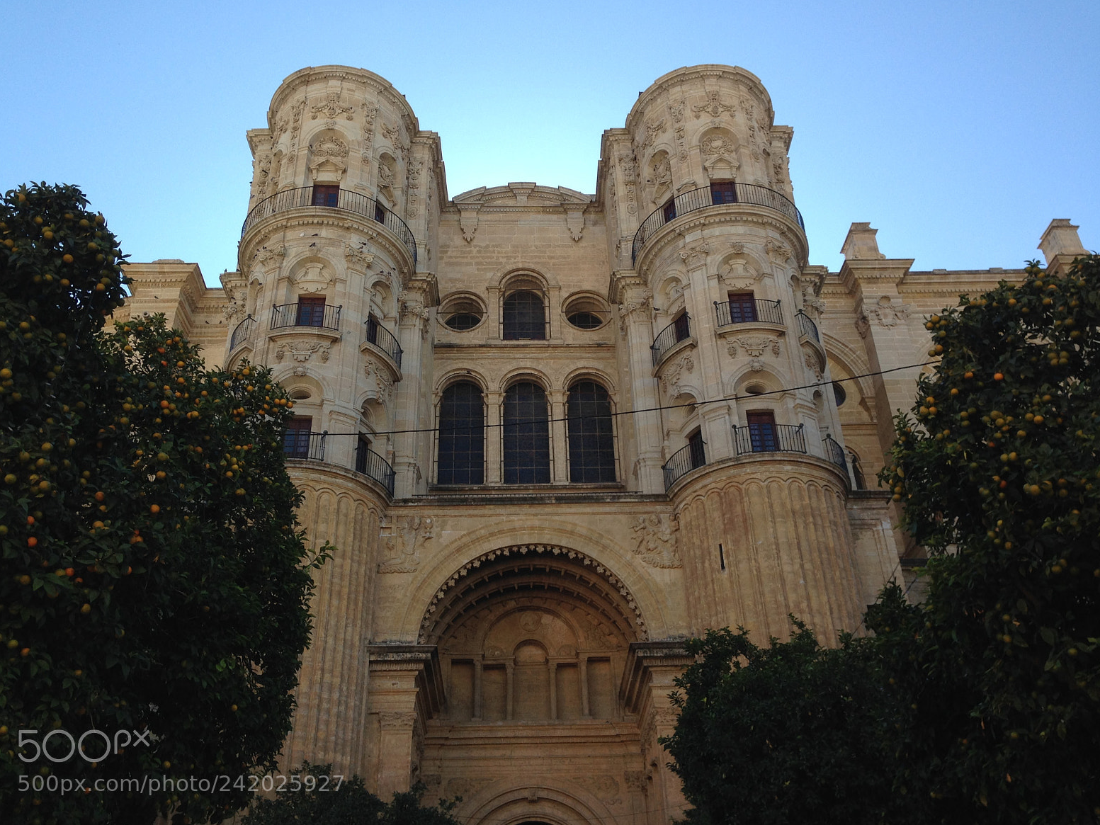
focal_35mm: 34
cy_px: 414
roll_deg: -0.5
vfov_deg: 41.8
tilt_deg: +32.7
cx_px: 540
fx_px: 1081
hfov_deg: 54.0
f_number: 2.4
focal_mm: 4.12
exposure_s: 1/638
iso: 50
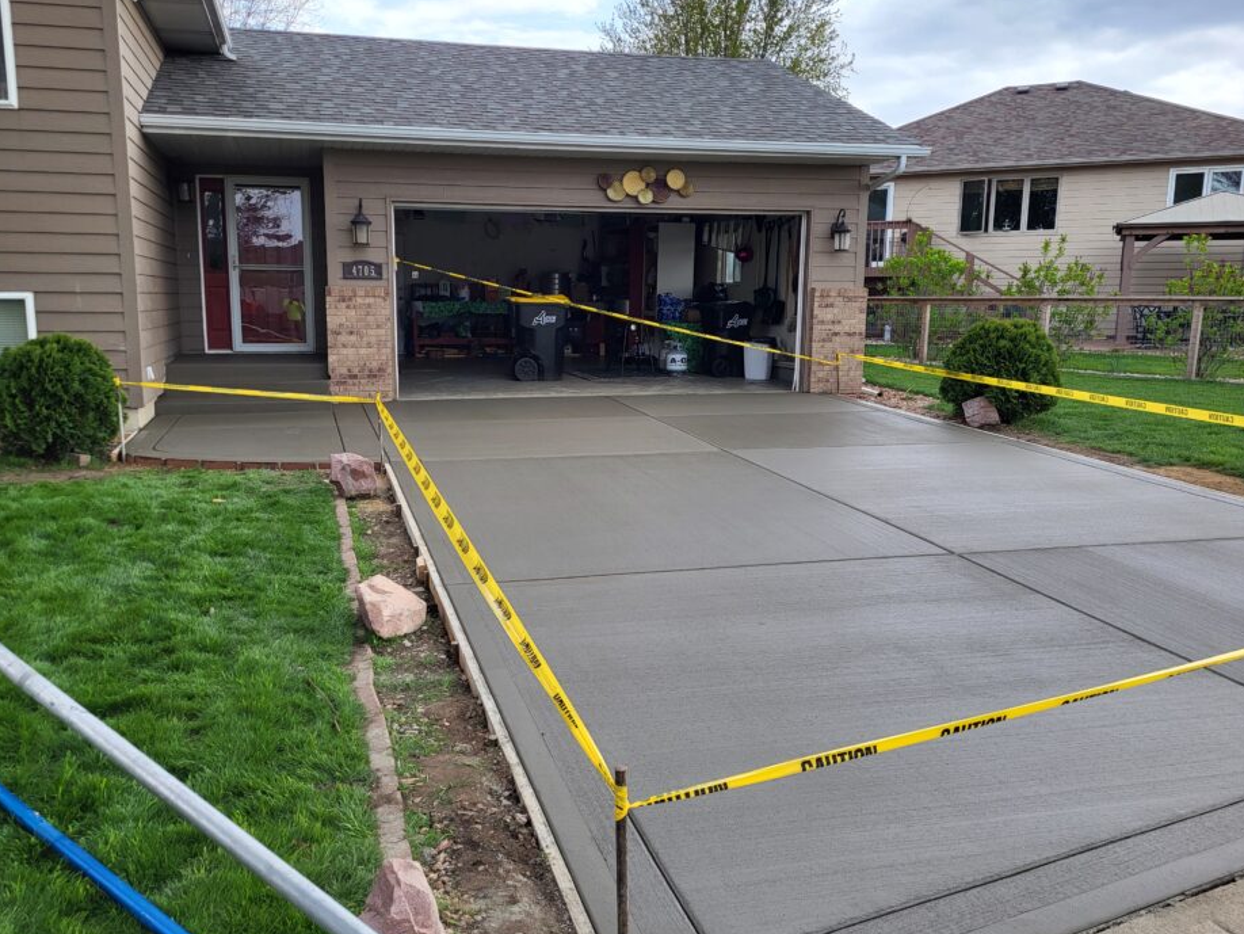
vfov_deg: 48.2
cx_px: 558
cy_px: 491
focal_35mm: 29
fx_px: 1042
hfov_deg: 61.5
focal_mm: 5.4
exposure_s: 1/399
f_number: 1.8
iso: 40
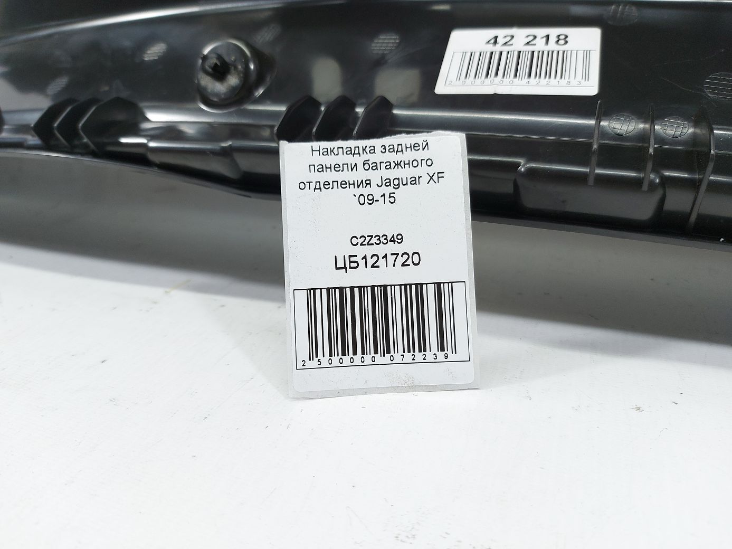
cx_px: 366
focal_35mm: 24
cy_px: 274
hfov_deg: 71.6
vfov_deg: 56.8
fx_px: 507
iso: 64
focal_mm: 5.23
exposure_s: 1/50
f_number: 1.8
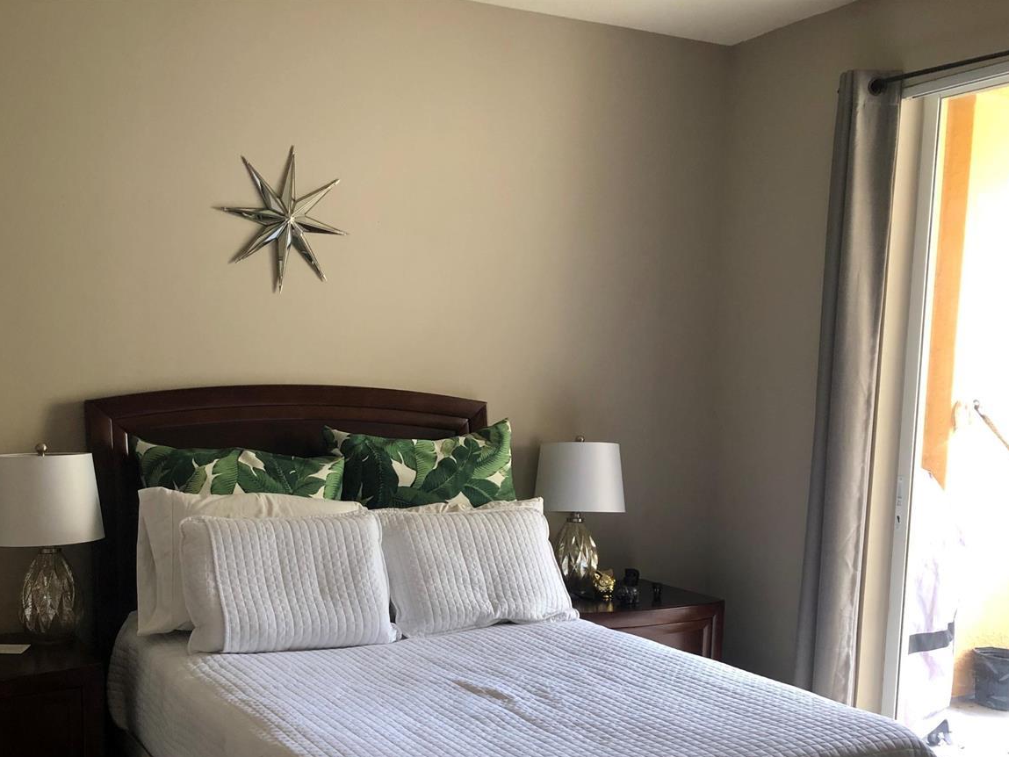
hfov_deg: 47.5
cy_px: 523
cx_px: 389
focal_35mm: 39
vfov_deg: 36.3
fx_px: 1137
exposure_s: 1/20
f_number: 1.8
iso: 40
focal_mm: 3.99
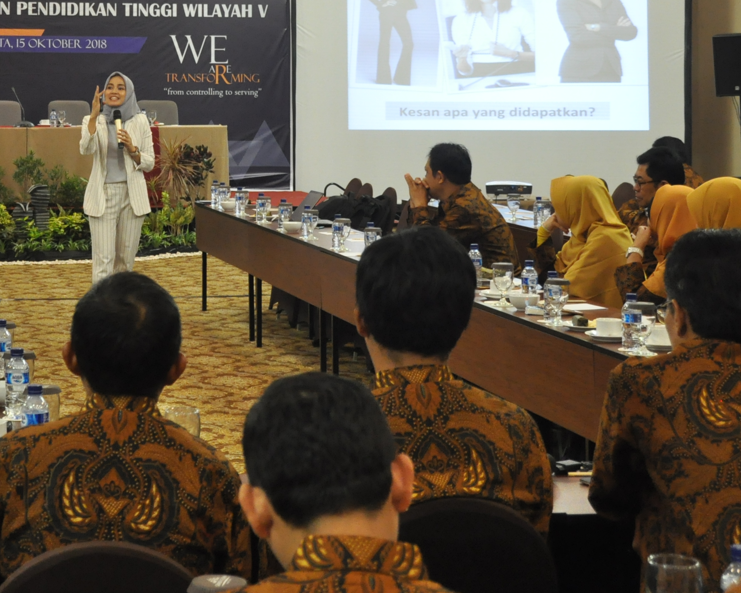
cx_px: 125
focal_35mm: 85
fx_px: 1865
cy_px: 54
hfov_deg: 22.1
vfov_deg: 17.8
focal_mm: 27
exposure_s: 1/30
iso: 1000
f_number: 5.6
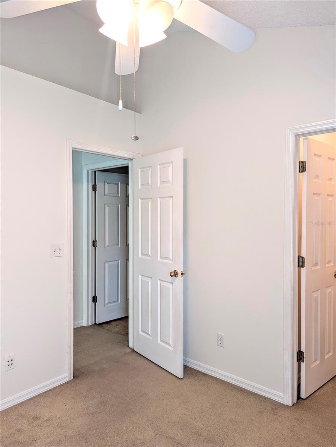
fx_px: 310
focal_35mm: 24
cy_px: 224
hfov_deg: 56.9
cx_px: 168
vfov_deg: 71.5
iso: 129
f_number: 1.85
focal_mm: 6.81
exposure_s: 1/24
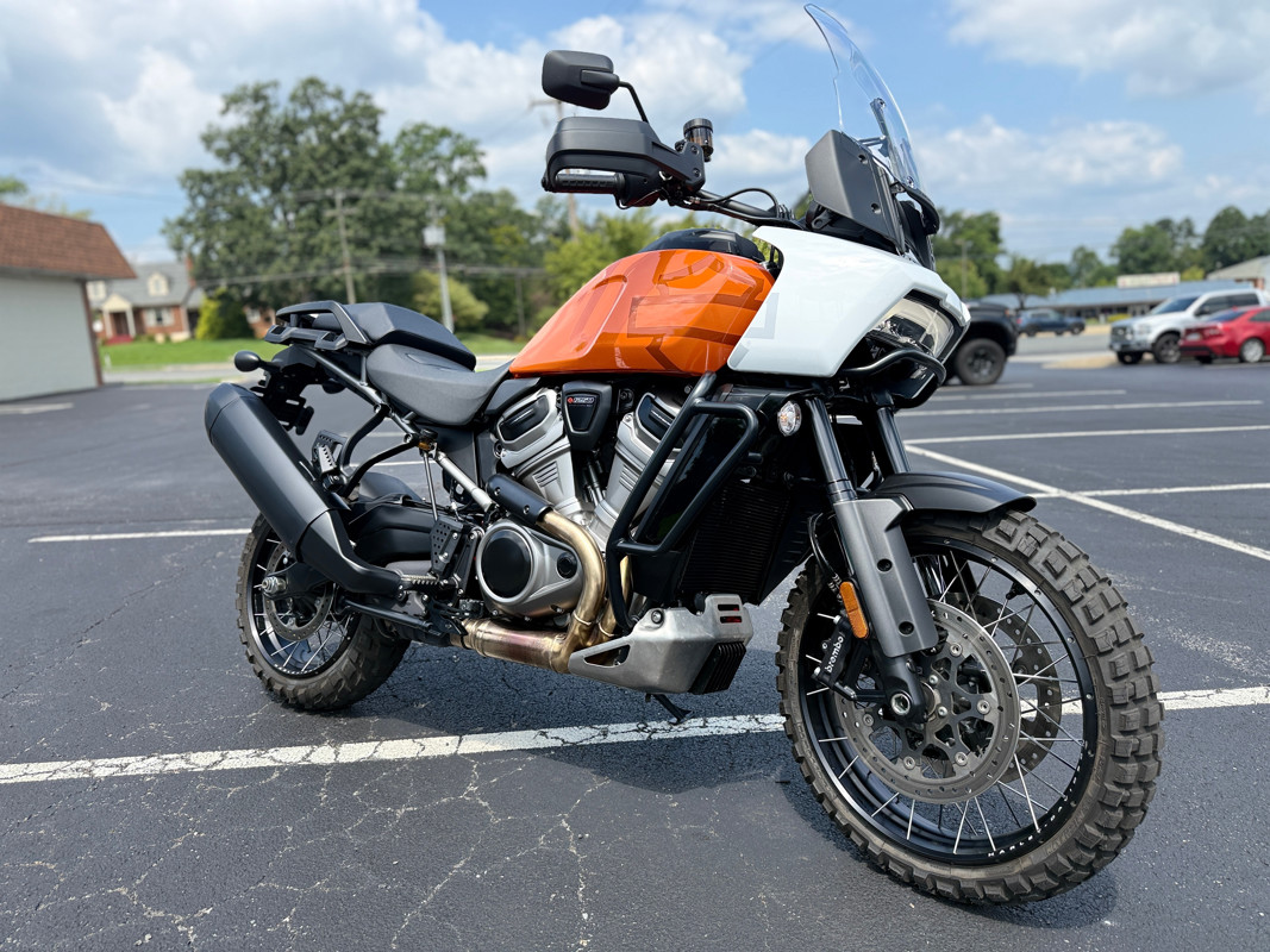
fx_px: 880
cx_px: 635
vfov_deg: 56.8
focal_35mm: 24
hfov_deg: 71.6
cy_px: 476
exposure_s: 1/3021
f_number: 1.78
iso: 100
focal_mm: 6.76
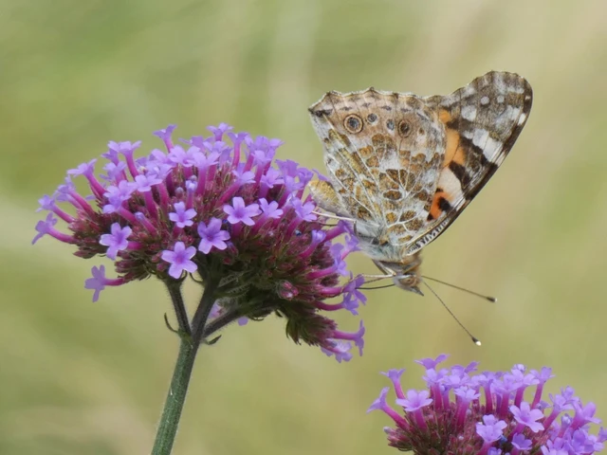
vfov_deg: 3.9
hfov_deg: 5.2
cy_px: 228
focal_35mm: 384
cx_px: 304
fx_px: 6734
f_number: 5.6
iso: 80
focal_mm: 68.8
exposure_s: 1/160
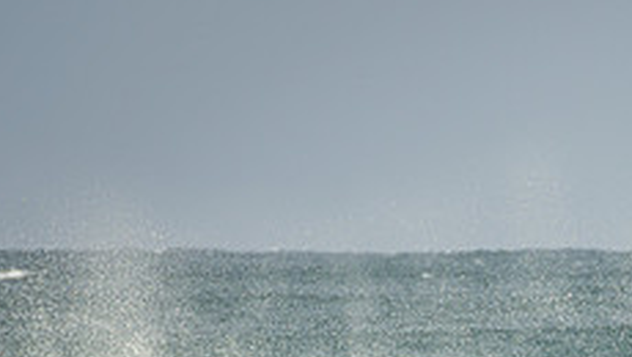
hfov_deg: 2.7
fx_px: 13623
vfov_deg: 1.5
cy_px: 509
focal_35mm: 812
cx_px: 753
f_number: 5.6
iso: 200
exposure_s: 1/1250
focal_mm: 200
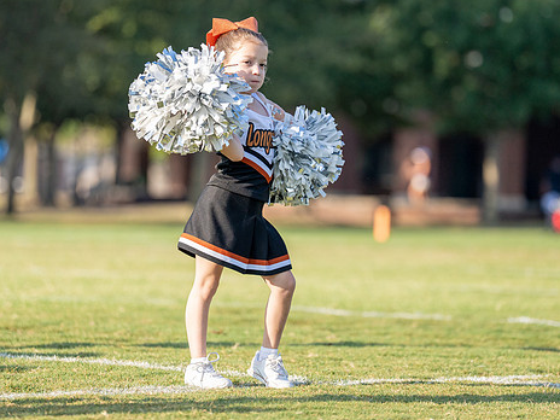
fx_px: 3672
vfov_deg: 6.5
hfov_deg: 8.7
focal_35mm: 227
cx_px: 278
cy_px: 162
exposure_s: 1/3200
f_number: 2.8
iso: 320
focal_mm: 160
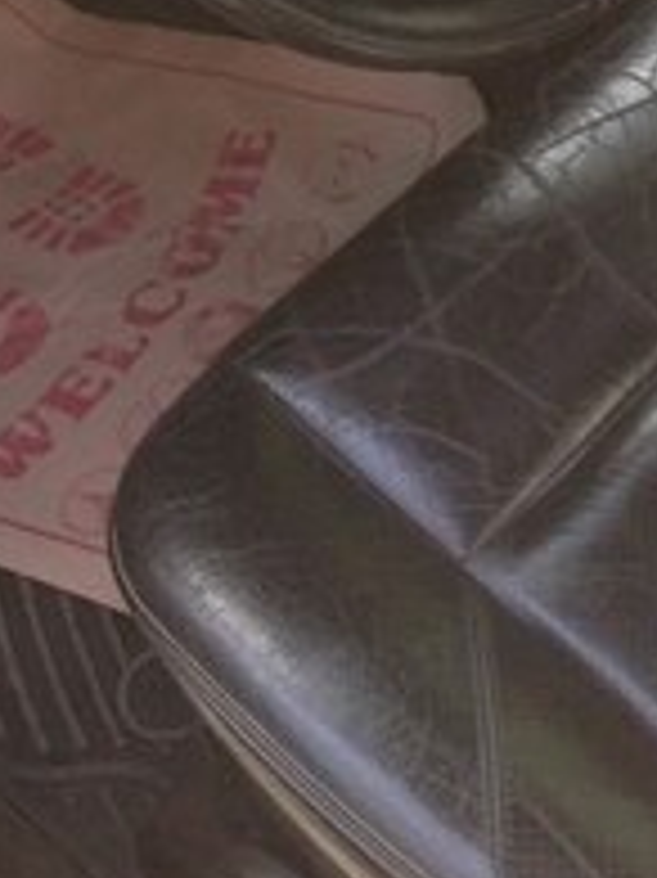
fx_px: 2128
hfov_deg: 16.9
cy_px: -212
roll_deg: -1.7
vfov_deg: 21.4
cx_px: 738
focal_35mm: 84
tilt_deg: -36.2
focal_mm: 4.12
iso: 80
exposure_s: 1/120
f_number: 2.4
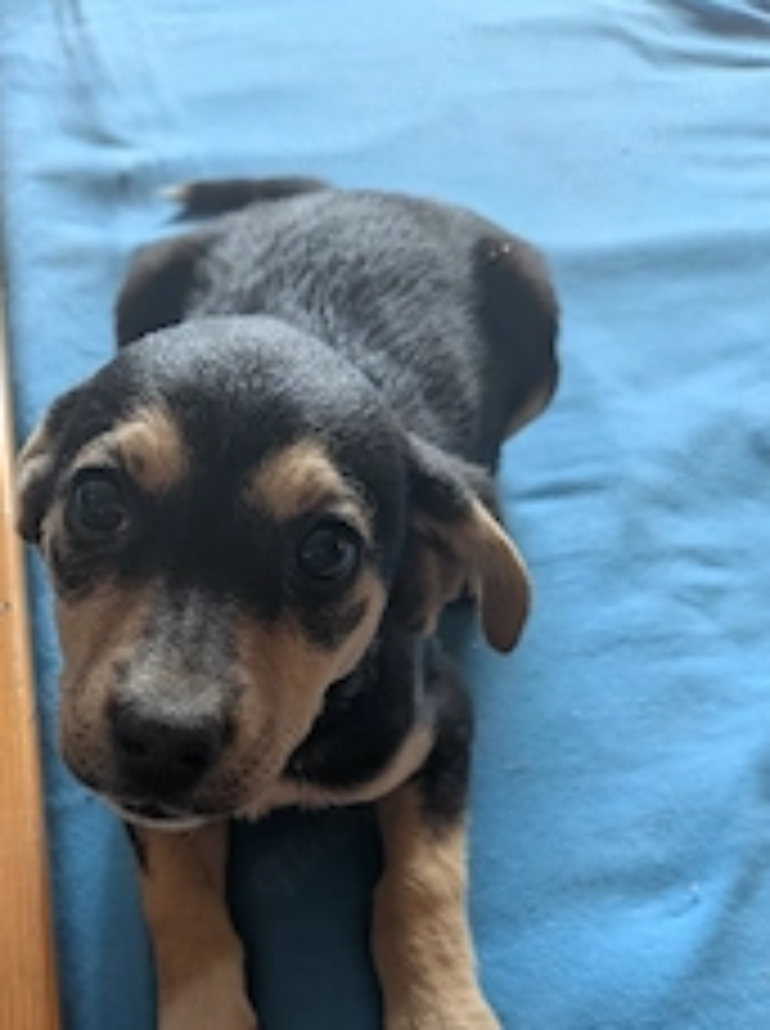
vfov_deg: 42.3
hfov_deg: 33.8
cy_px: 864
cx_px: 230
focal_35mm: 42
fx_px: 1249
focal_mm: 4.53
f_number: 1.7
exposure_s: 1/100
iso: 135
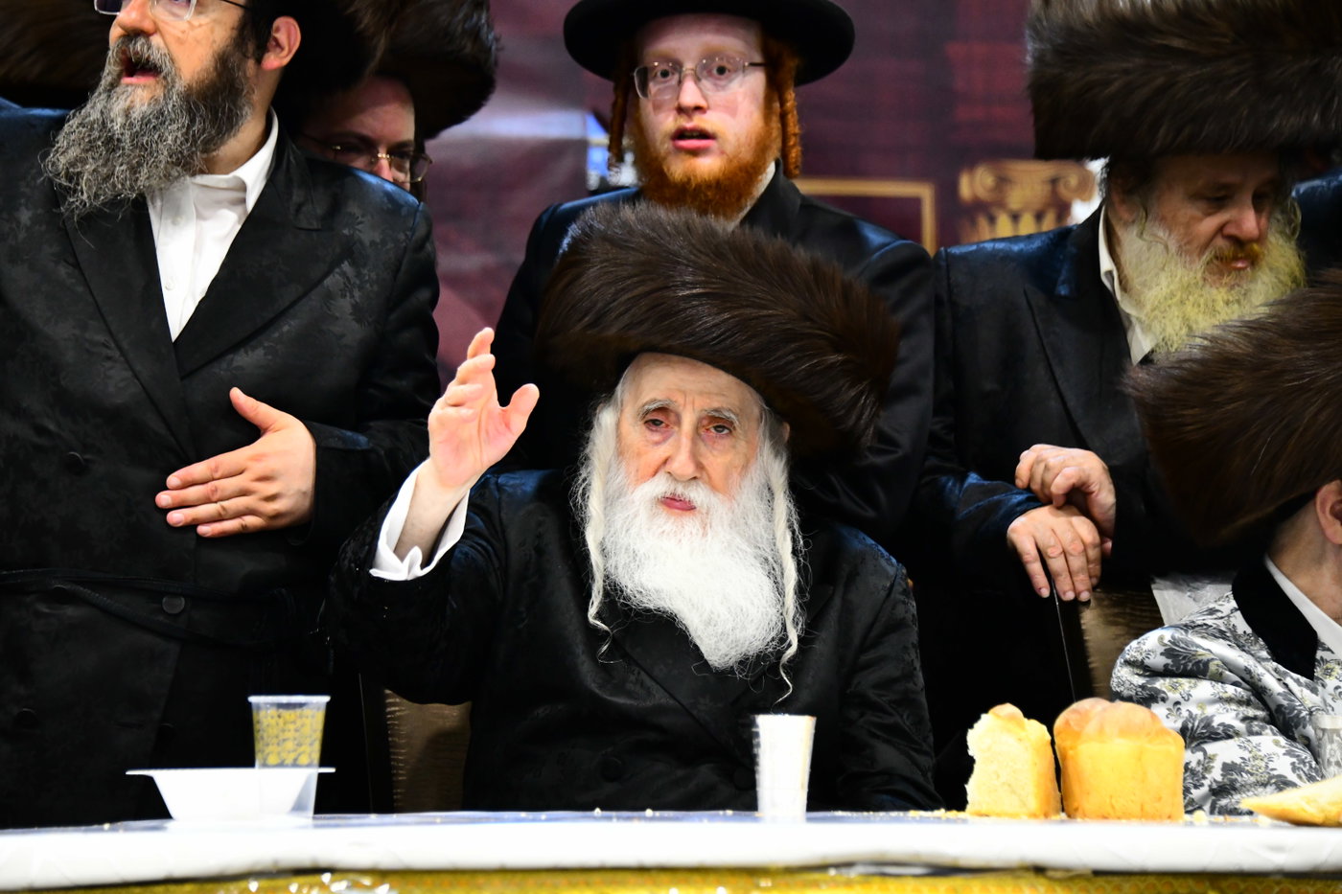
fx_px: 5032
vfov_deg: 10.2
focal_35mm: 135
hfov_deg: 15.2
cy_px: 447
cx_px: 671
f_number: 5.6
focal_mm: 135
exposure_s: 1/160
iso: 4000
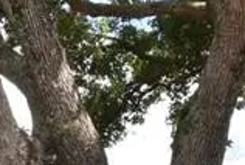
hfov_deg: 17.3
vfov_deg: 11.9
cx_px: -59
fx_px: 761
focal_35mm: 112
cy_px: 232
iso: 1600
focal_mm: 11.5
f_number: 25
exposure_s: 1/200
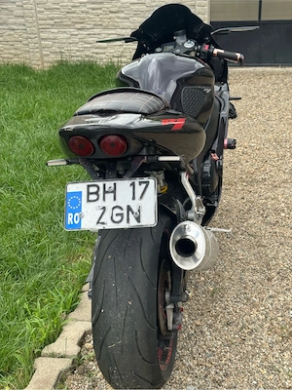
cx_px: 146
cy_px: 195
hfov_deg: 30.3
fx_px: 540
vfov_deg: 39.7
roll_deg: +2.9
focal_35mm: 48
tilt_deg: -24.1
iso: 64
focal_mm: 6.76
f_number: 1.78
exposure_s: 1/783
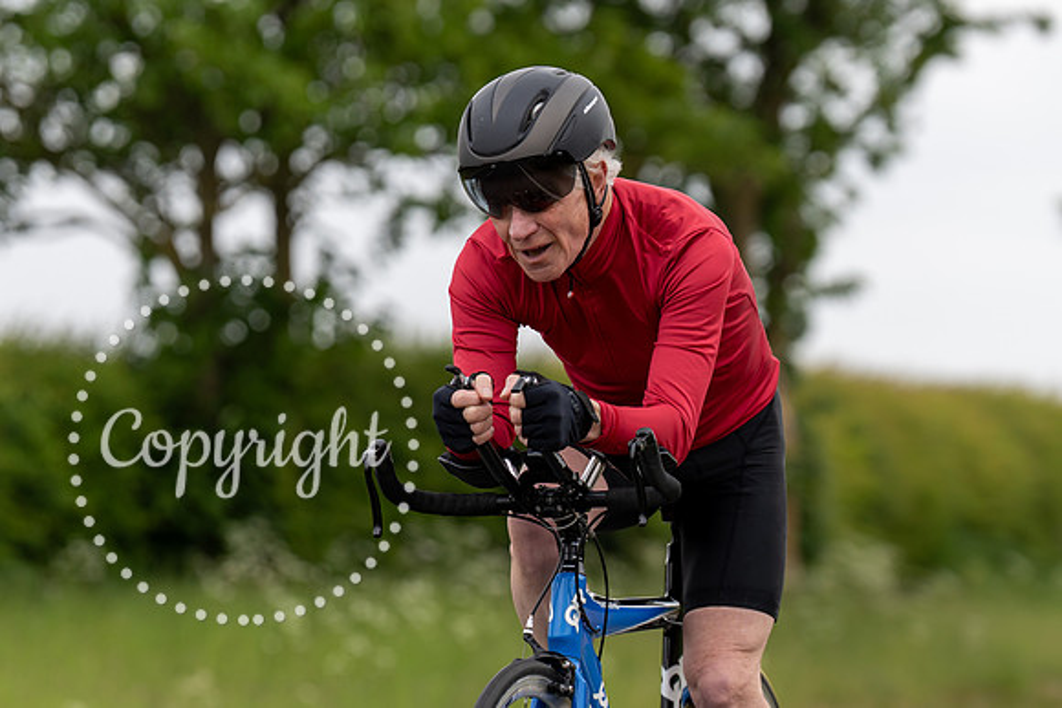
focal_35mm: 212
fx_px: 6252
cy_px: 400
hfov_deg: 9.7
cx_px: 505
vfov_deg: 6.5
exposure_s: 1/1250
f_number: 3.2
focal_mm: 131
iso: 200
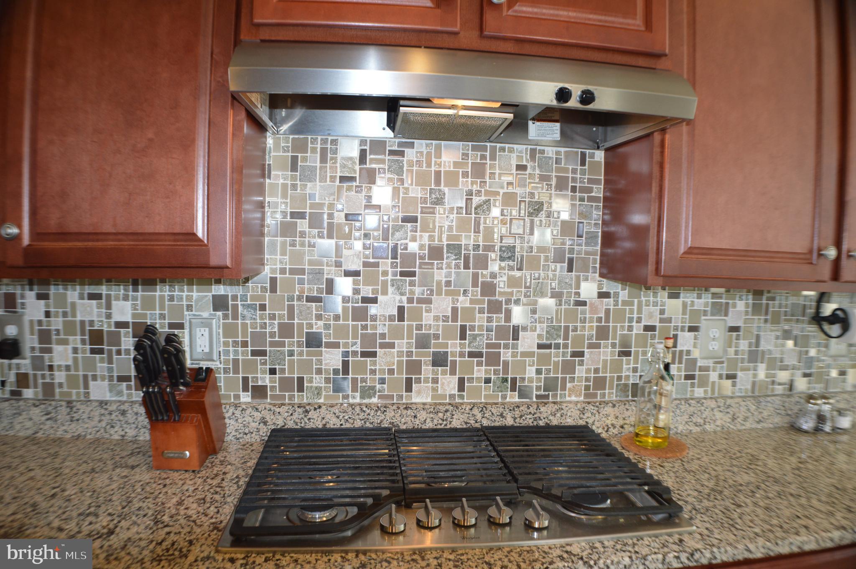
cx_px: 428
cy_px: 284
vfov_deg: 43.5
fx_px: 713
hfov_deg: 62.0
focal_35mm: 30
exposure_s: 1/60
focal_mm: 20
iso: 400
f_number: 3.8
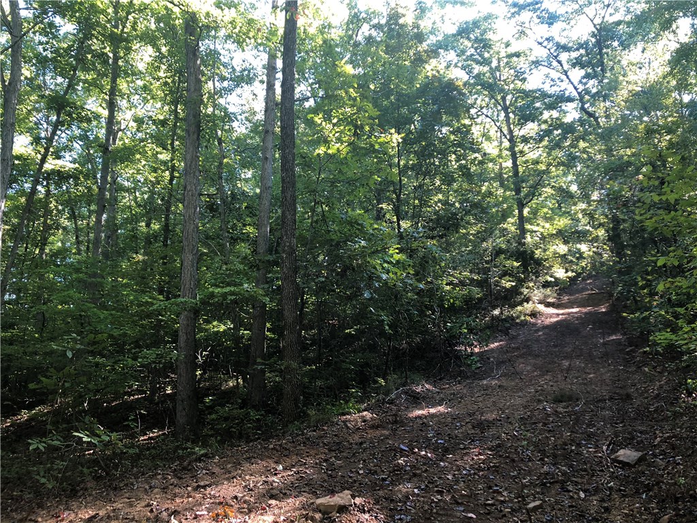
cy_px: 262
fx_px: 564
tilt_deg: +14.3
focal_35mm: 28
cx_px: 348
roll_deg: +0.0
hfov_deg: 63.4
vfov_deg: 49.7
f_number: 1.8
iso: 25
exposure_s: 1/40
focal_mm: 3.99
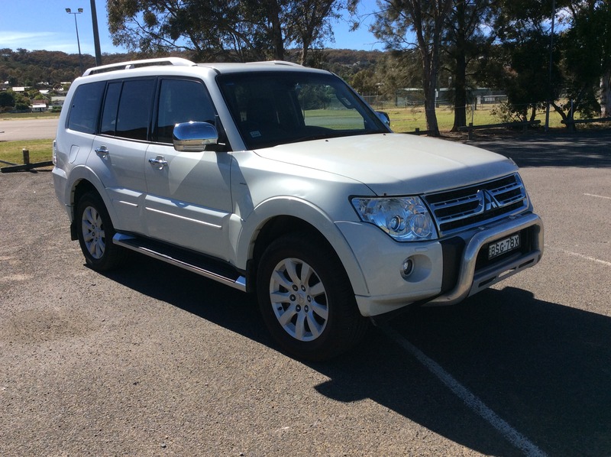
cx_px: 306
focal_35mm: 32
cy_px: 228
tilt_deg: -8.2
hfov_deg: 56.9
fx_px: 564
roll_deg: +2.2
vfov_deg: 44.1
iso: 32
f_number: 2.4
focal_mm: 3.3
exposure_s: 1/1271
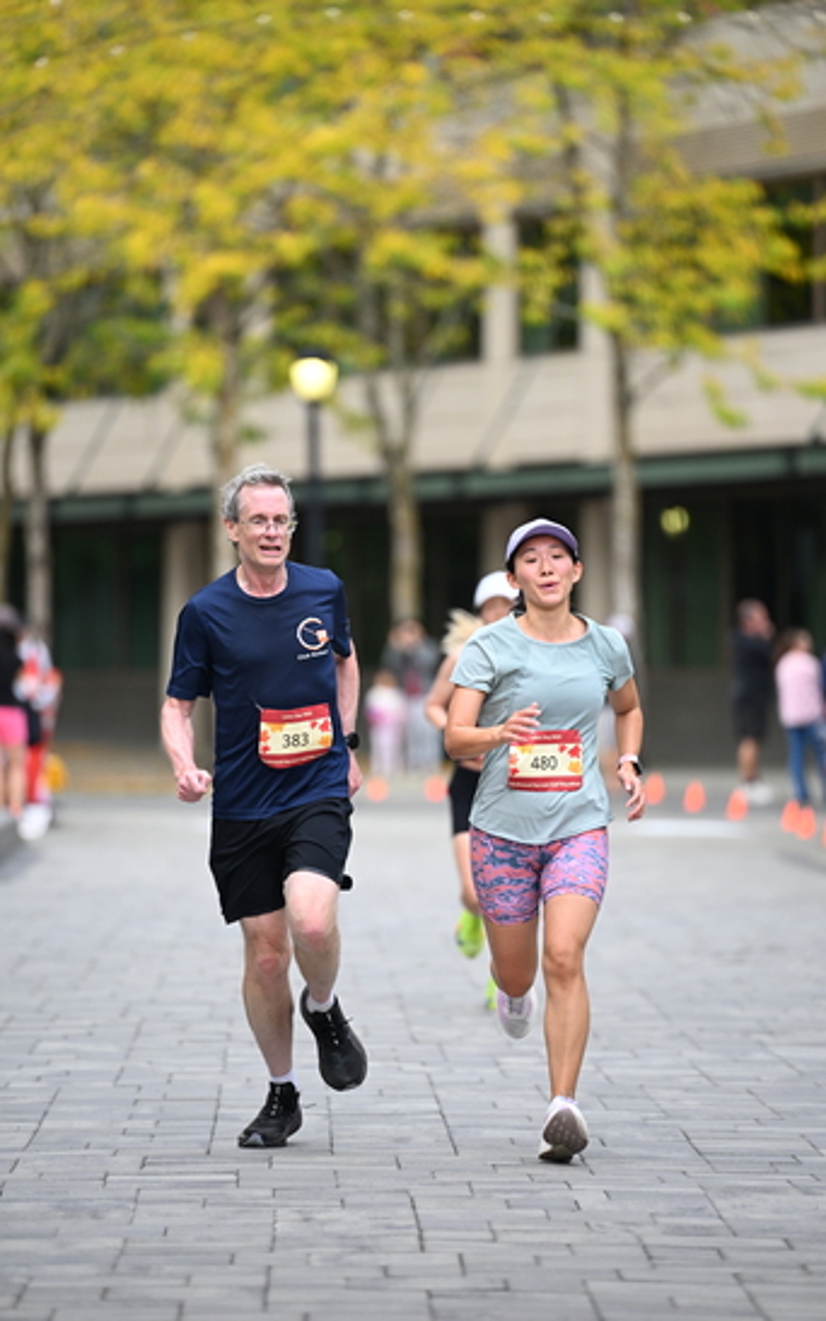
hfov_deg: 6.4
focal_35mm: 205
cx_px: 429
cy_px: 659
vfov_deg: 10.2
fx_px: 7382
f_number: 2.8
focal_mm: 200
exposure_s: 1/2000
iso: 1000
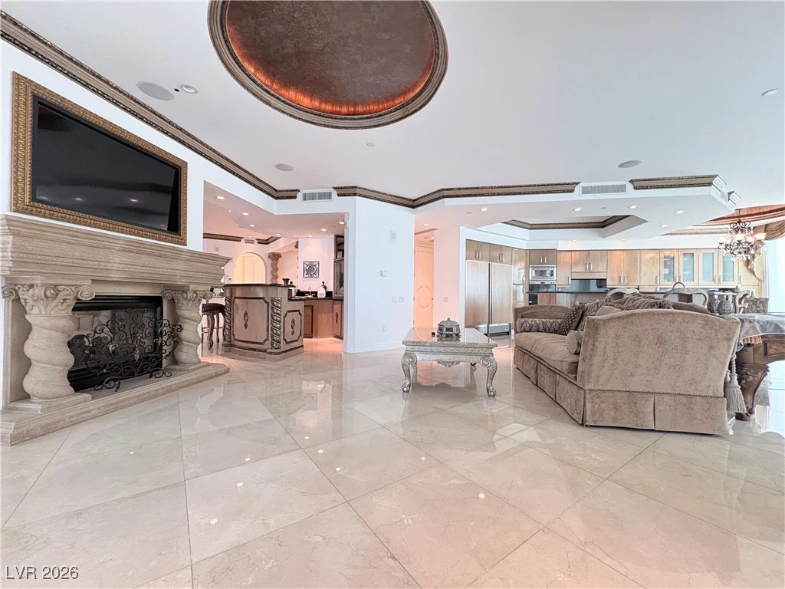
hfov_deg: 102.1
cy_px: 294
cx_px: 392
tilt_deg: +0.5
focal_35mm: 14
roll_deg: -0.4
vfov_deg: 85.7
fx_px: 317
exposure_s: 1/60
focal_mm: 2.22
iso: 320
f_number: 2.2
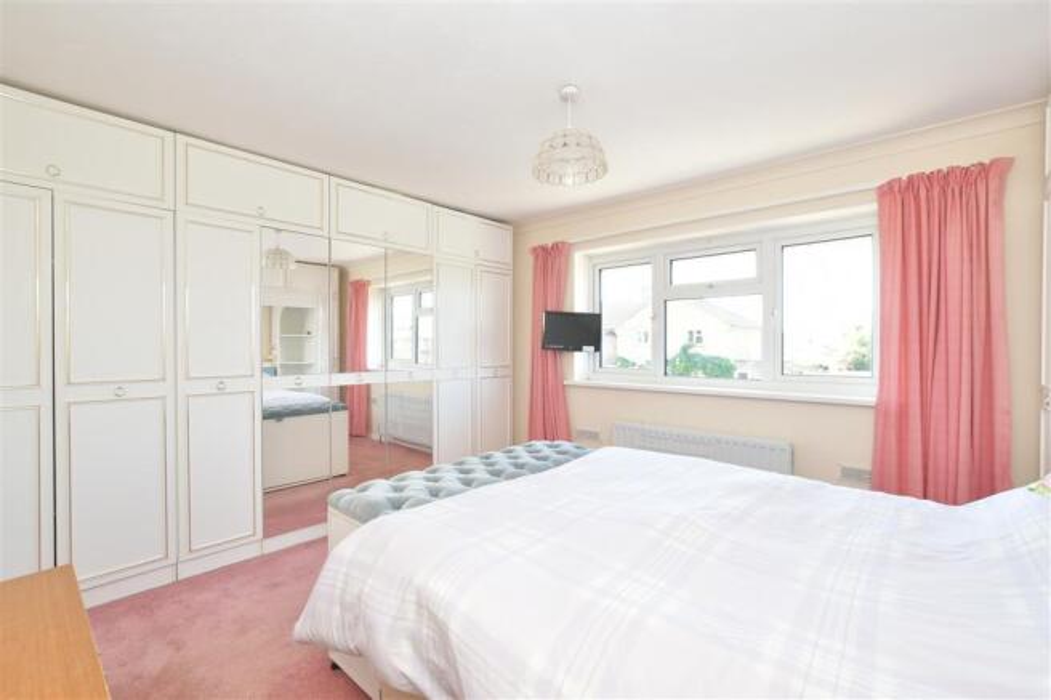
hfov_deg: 100.4
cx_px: 526
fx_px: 438
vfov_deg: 77.3
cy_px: 350
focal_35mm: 15
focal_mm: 10
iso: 160
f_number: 7.1
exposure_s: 1/10
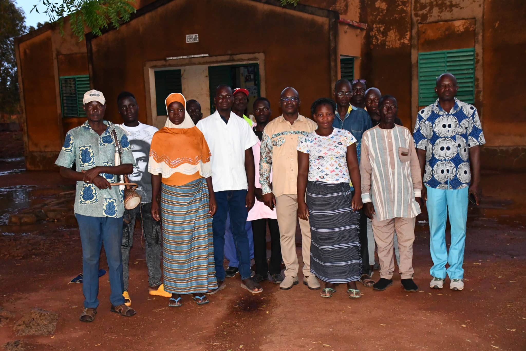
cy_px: 176
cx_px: 263
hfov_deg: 41.1
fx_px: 701
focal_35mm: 48
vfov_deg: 28.1
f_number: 4
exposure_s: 1/60
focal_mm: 32
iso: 6400
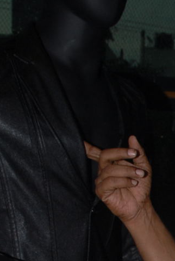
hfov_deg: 14.3
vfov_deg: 21.2
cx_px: 263
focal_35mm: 90
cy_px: 300
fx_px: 653
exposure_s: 1/125
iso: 200
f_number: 8
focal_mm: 18
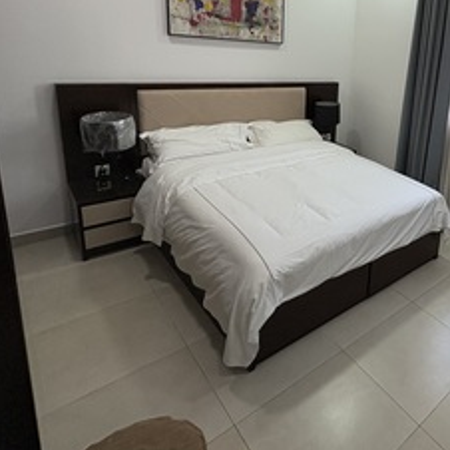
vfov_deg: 60.4
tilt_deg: -12.7
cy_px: 128
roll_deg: -7.8
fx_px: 368
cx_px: 429
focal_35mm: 25
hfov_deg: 52.7
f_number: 2.2
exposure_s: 1/100
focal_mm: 2.22
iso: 125
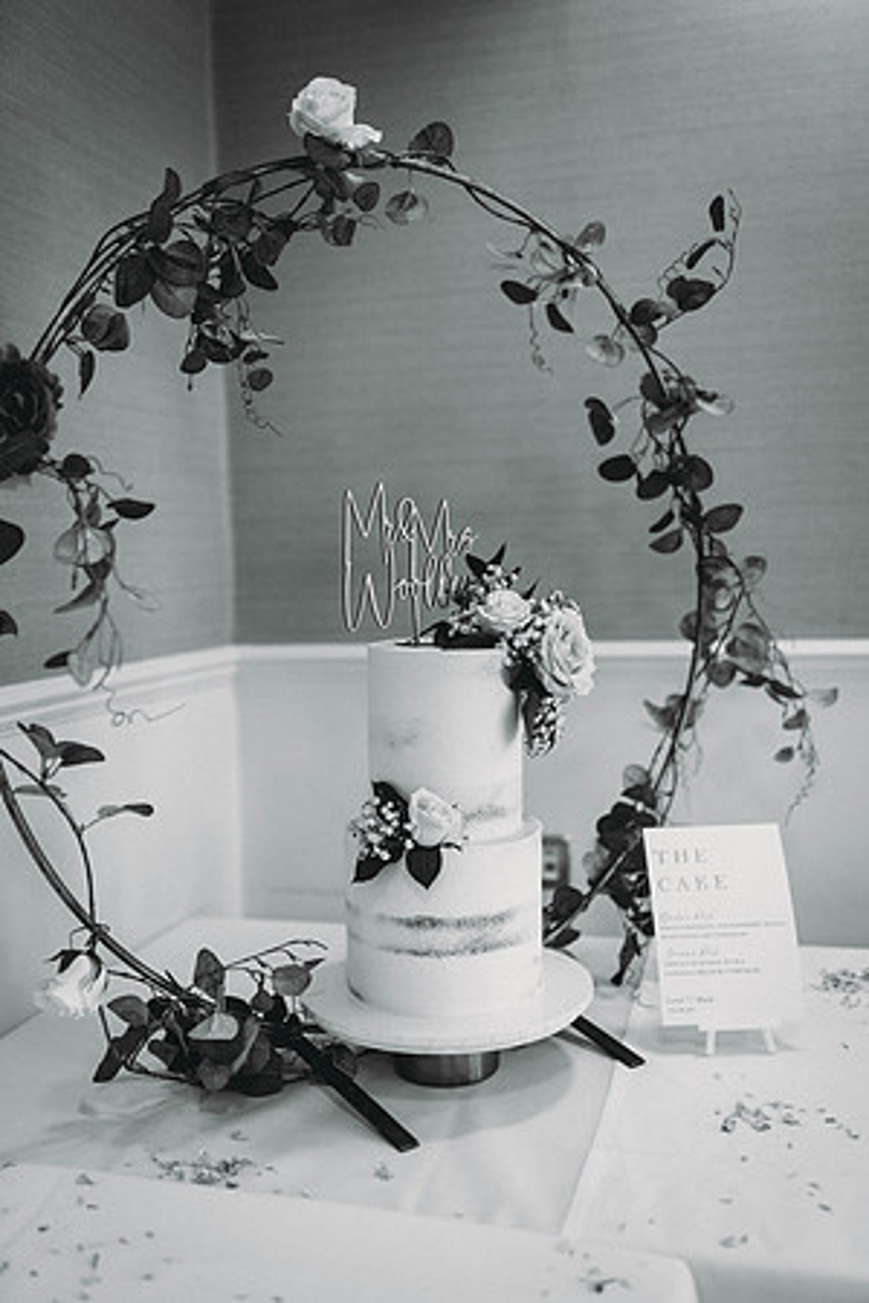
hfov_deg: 37.9
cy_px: 652
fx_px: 1267
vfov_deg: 54.4
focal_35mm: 35
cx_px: 434
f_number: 1.6
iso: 320
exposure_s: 1/125
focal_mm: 35
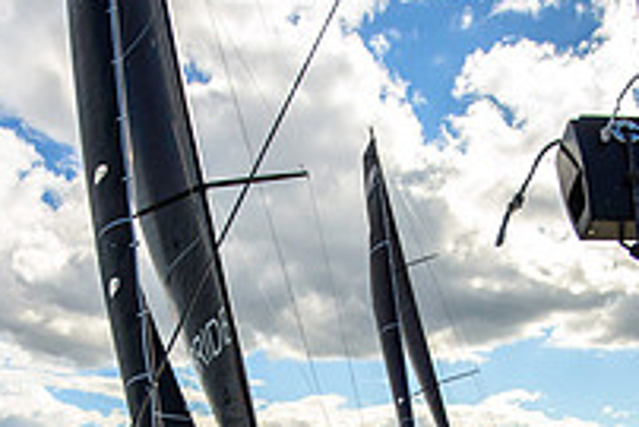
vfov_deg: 26.0
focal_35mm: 43
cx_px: 342
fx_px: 764
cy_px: 574
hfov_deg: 45.4
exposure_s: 1/3200
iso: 400
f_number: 6.3
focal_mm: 15
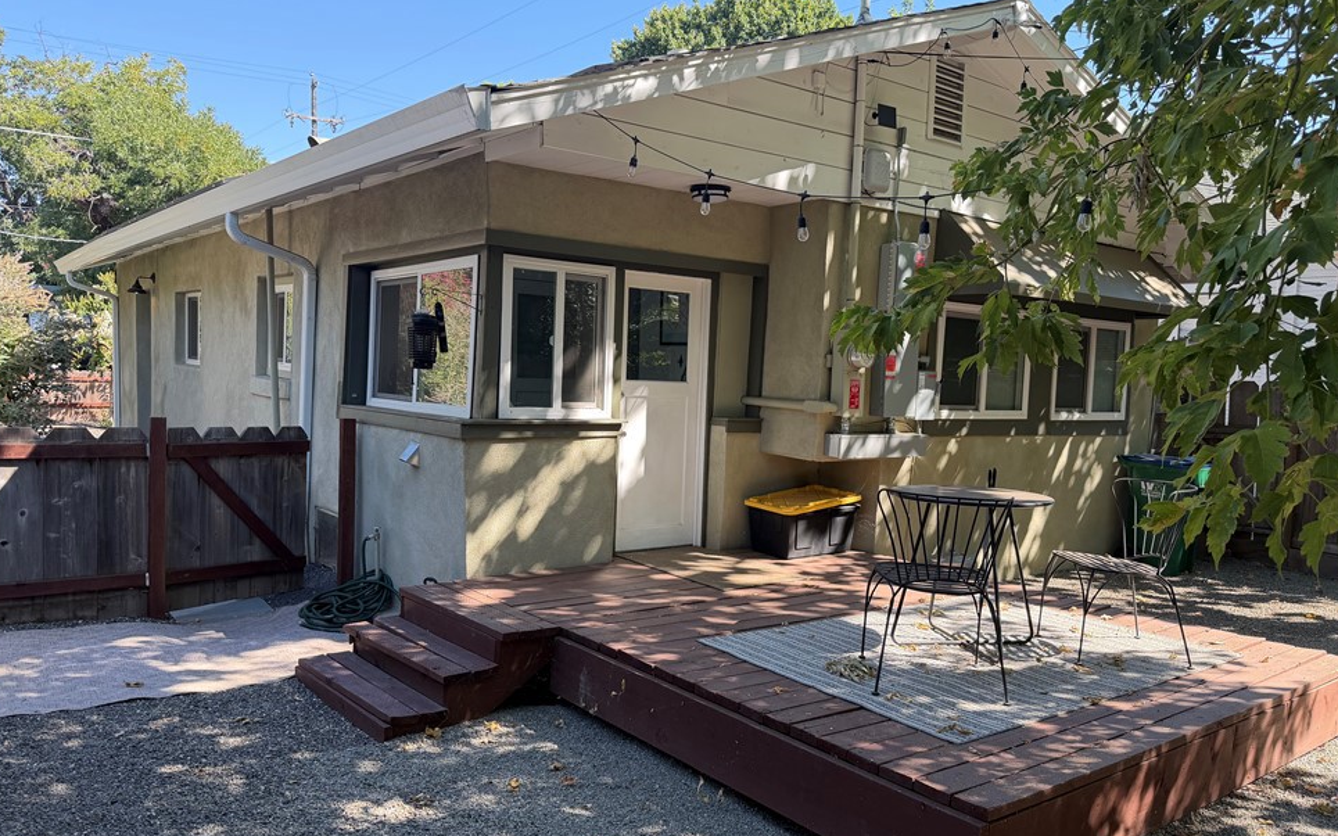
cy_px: 452
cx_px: 692
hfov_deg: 68.4
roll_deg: -2.4
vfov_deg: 46.0
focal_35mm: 27
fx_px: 984
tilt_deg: -4.9
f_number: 1.78
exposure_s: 1/665
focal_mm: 6.76
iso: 100
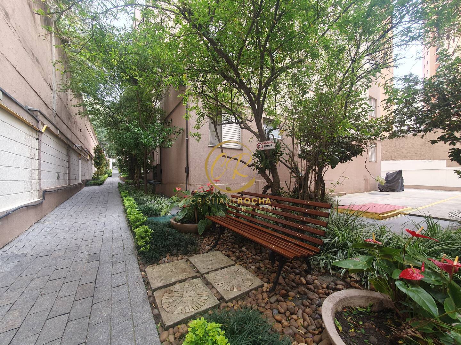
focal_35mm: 13
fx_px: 173
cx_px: 230
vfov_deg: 89.9
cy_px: 172
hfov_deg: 106.2
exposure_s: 1/60
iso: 50
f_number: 2.2
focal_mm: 1.8
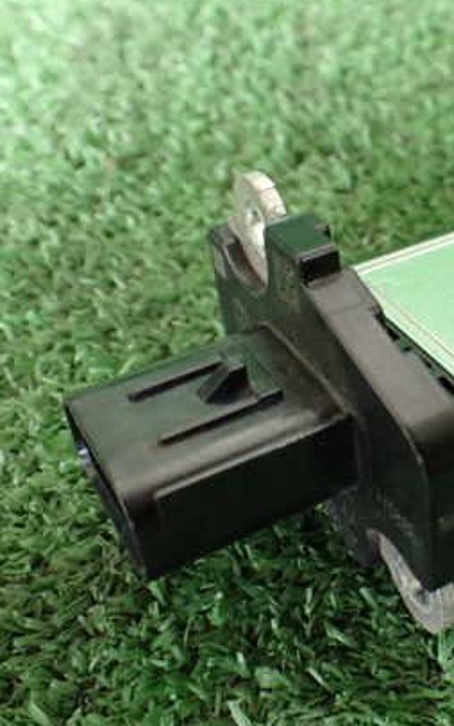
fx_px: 930
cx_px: 450
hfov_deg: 26.1
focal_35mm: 47
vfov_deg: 42.6
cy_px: 333
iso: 800
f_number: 2.3
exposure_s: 1/125
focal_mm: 5.4
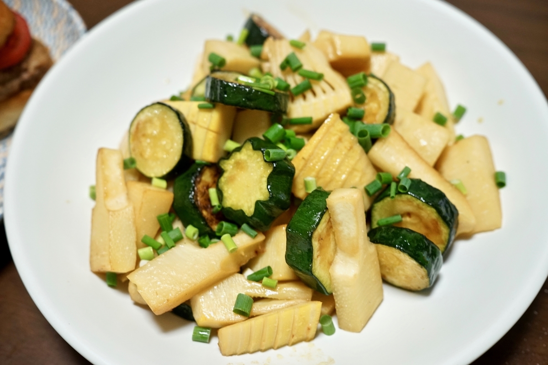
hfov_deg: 43.6
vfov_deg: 29.9
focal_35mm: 45
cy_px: 182
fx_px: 685
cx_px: 274
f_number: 5
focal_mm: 45
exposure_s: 1/40
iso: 1600
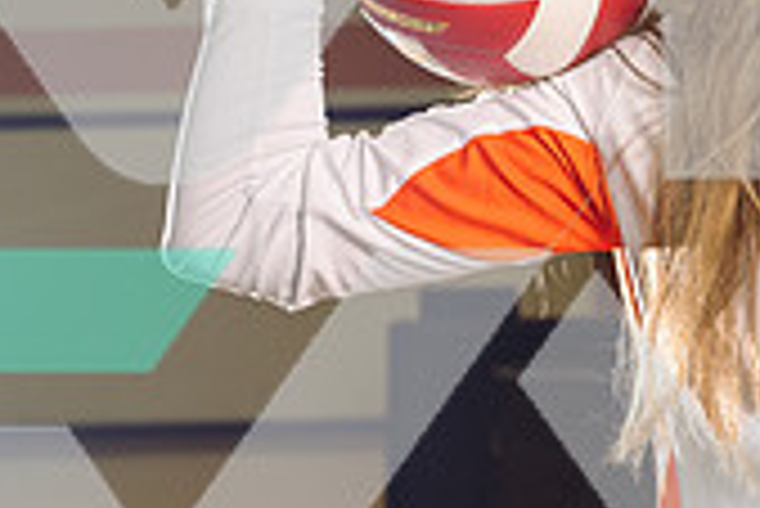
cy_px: -56
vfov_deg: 10.1
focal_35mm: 134
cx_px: 926
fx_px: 2831
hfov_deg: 14.8
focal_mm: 39
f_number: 5
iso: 160
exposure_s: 1/250
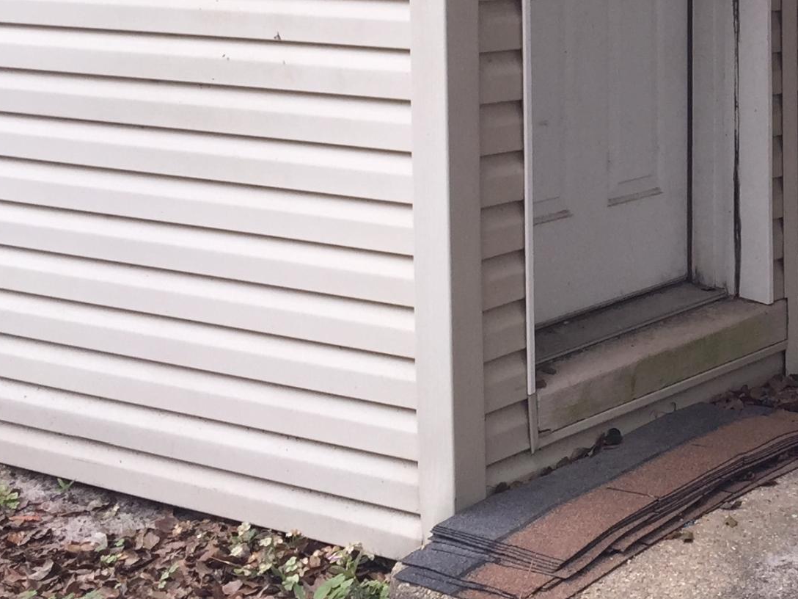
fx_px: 1844
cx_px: 810
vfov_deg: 18.0
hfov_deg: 23.3
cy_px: 3
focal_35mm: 80
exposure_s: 1/384
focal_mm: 4.15
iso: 32
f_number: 2.2
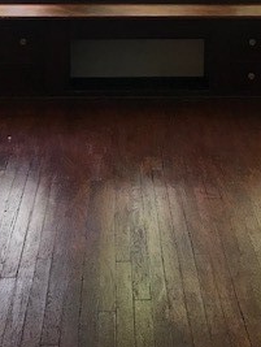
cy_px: -21
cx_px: 136
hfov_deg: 22.0
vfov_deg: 26.9
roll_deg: +1.0
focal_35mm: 67
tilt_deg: -8.0
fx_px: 672
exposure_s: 1/40
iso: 25
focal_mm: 3.99
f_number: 1.8
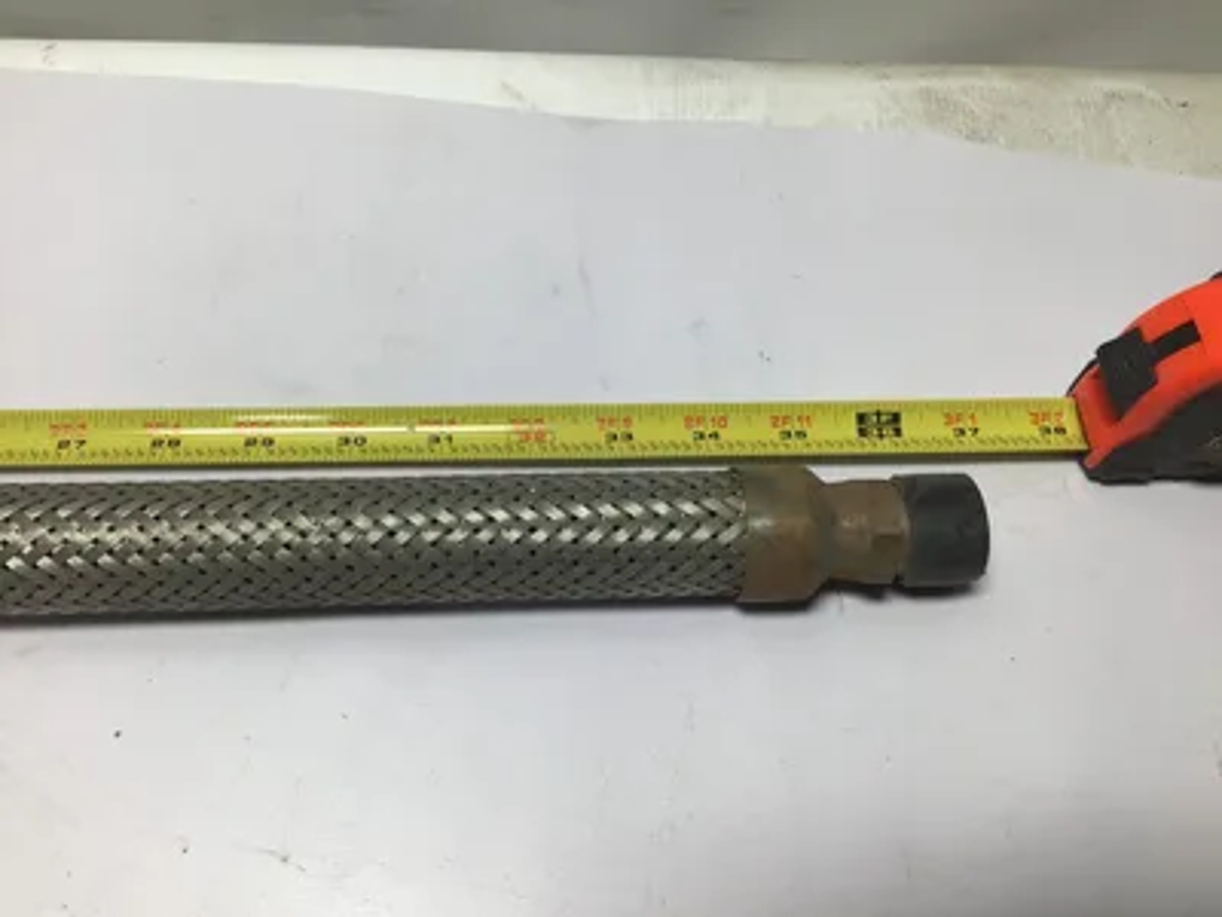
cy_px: 458
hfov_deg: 58.4
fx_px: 1094
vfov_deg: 45.4
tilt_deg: -60.9
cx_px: 611
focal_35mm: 31
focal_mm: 3.3
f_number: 2.4
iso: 25
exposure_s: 1/140
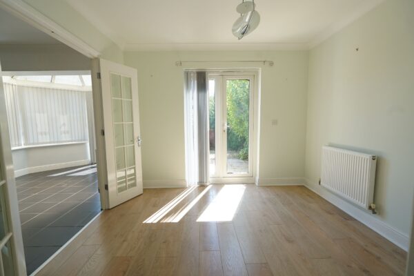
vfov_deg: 73.7
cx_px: 207
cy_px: 138
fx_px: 184
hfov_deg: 96.7
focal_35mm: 16
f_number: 5
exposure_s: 1/320
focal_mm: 16
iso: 500
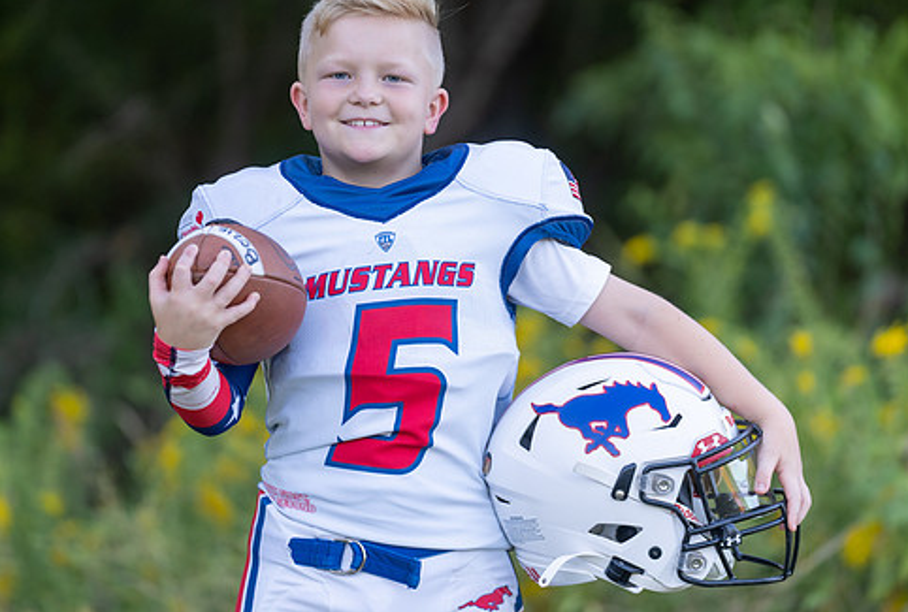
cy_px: 224
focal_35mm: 222
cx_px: 399
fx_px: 5619
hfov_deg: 9.2
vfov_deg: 6.2
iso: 250
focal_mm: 168
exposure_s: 1/320
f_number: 2.8
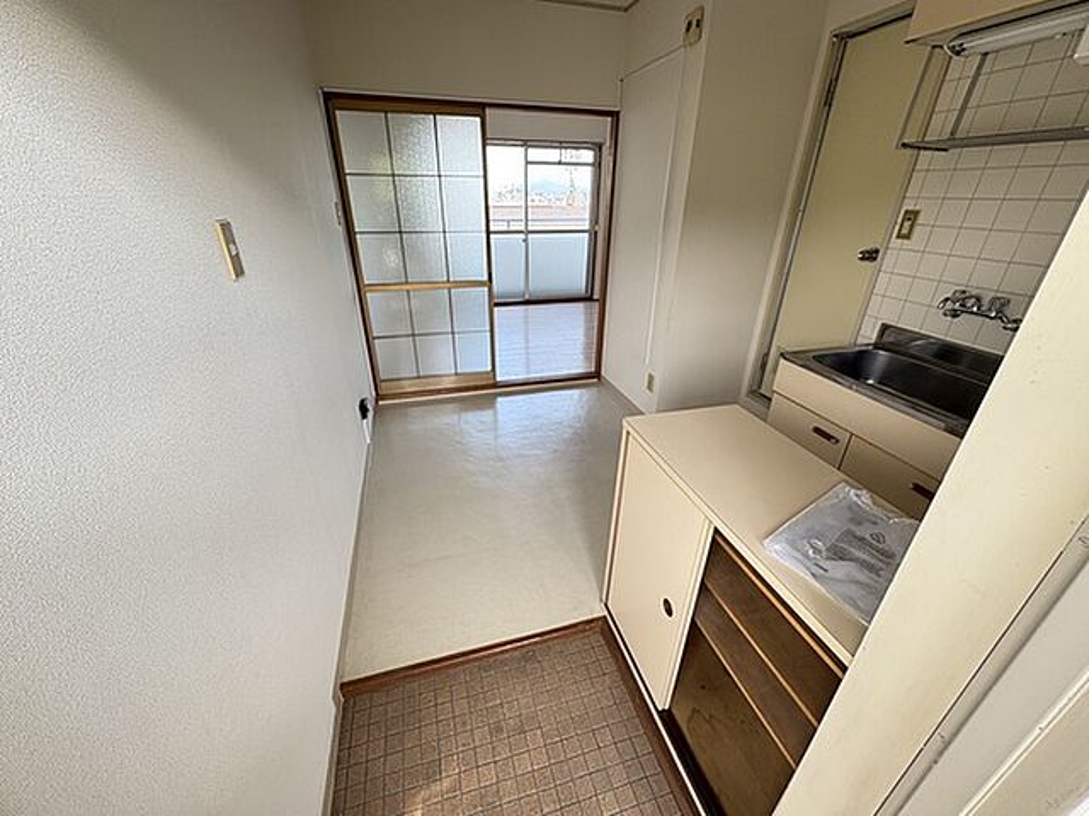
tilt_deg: -26.5
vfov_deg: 85.7
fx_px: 440
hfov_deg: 102.1
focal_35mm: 14
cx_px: 544
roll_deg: +0.2
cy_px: 408
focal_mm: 2.22
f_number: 2.2
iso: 100
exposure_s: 1/99
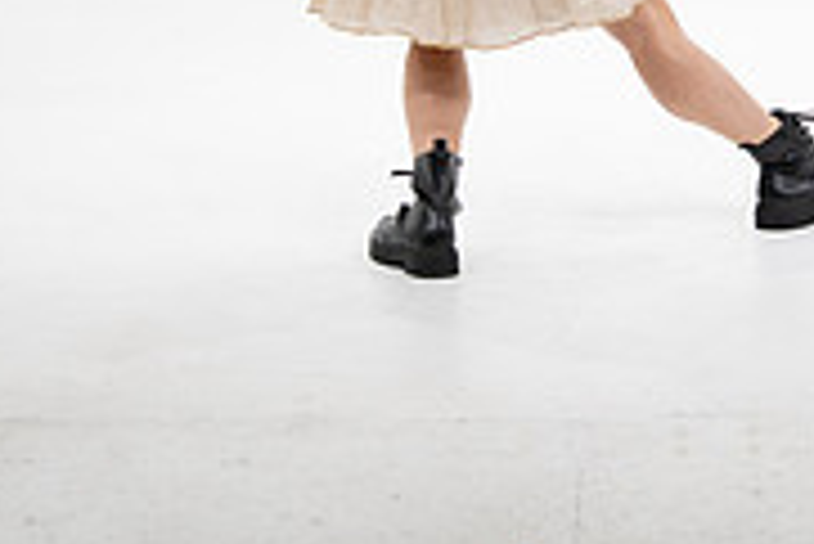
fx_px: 3326
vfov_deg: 9.1
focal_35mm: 147
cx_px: 589
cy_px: -290
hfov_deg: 13.9
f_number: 4
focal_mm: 46
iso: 400
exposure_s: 1/400
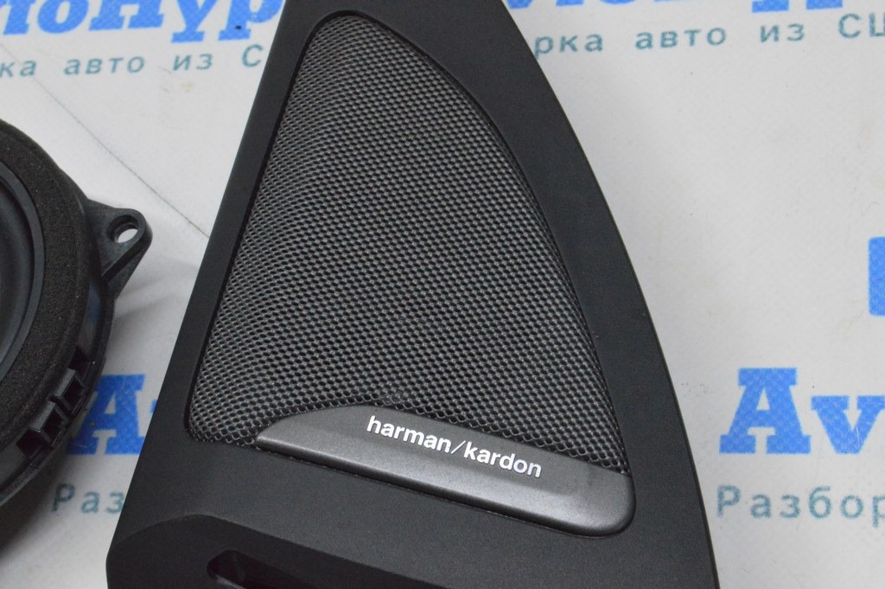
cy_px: 294
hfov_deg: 24.6
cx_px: 442
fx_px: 2026
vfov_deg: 16.5
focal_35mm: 82
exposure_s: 1/20
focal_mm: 55
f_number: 20
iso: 6400
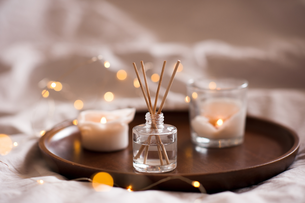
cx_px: 152
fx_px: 720
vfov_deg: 16.1
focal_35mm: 85
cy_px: 102
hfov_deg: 23.9
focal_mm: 85
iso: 200
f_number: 2.2
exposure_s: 1/640
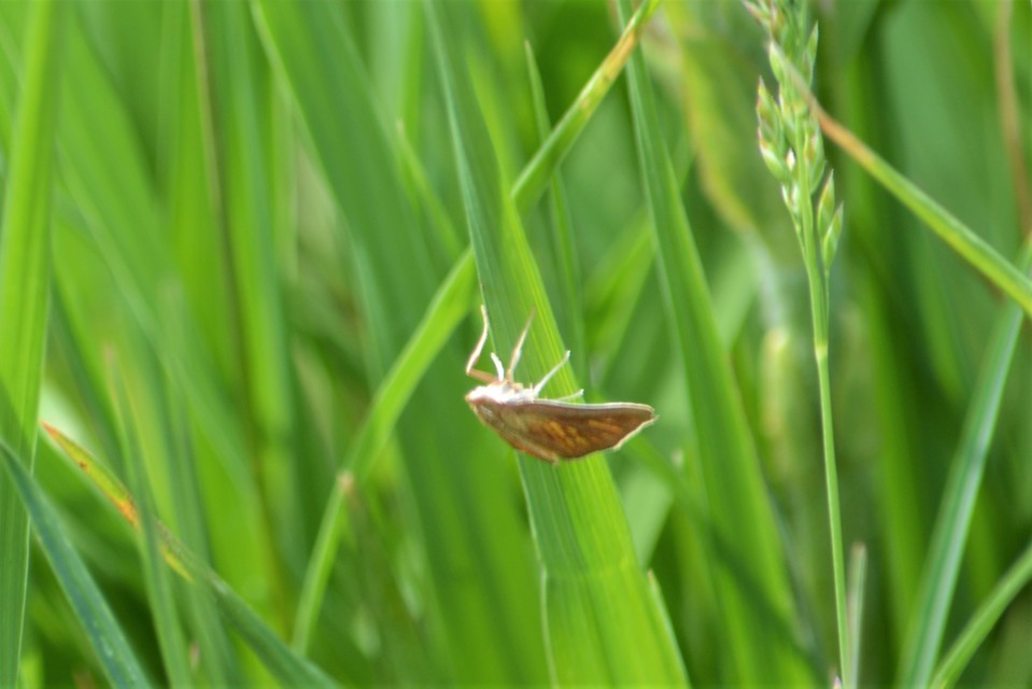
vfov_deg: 3.1
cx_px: 516
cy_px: 344
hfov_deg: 4.6
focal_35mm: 450
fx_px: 12903
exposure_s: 1/125
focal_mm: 300
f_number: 8
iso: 140
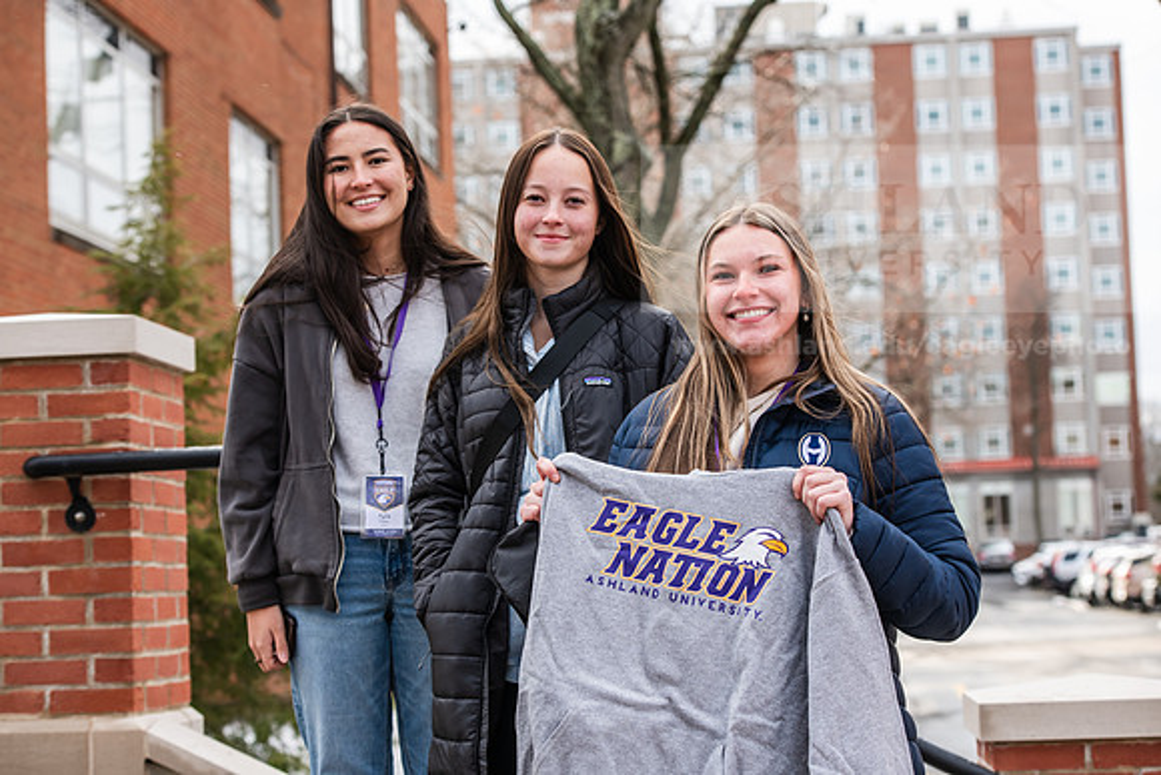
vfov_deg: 15.9
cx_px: 580
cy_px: 388
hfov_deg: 23.6
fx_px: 2774
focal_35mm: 86
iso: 320
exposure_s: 1/320
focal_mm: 86
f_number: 5.6
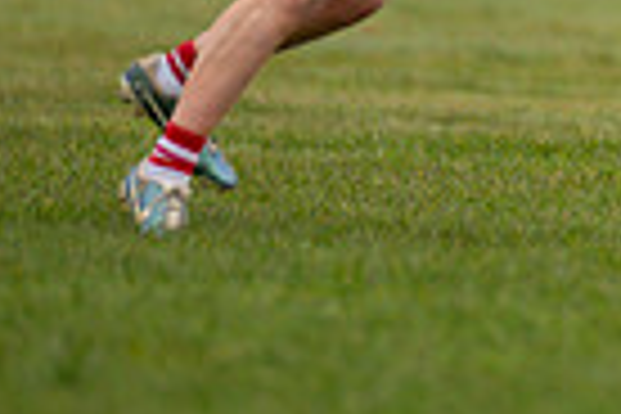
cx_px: 1004
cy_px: -70
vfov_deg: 1.1
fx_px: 21716
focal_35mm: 1259
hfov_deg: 1.6
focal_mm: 300
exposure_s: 1/1000
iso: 720
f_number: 2.8
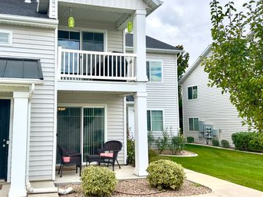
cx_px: 98
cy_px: 94
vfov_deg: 40.7
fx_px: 266
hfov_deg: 52.1
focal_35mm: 35
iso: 80
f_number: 1.78
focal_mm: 6.86
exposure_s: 1/2525
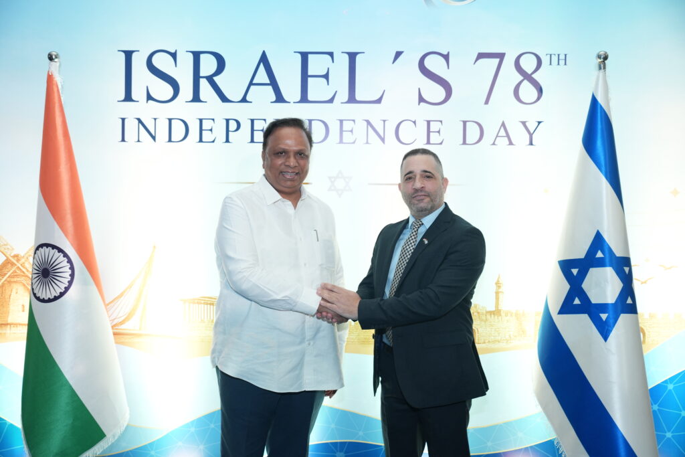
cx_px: 342
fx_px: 691
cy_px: 228
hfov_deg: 52.7
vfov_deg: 36.6
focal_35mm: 36
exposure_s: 1/160
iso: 800
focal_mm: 36.3
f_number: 3.5
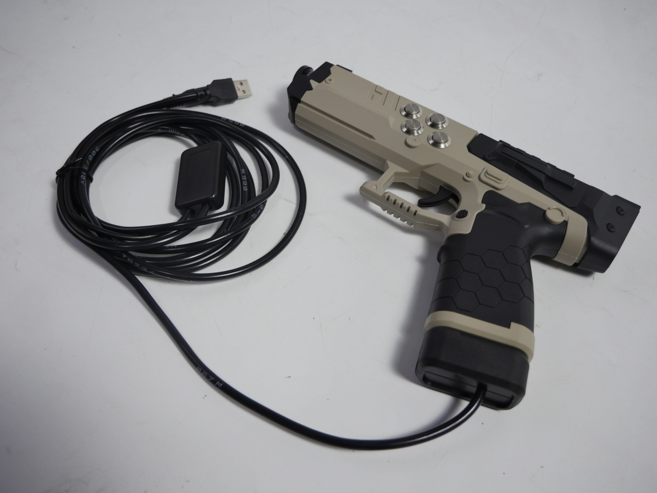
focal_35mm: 30
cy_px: 246
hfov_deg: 60.0
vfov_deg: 46.8
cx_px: 328
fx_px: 569
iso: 250
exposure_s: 1/60
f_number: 3.7
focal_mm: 15
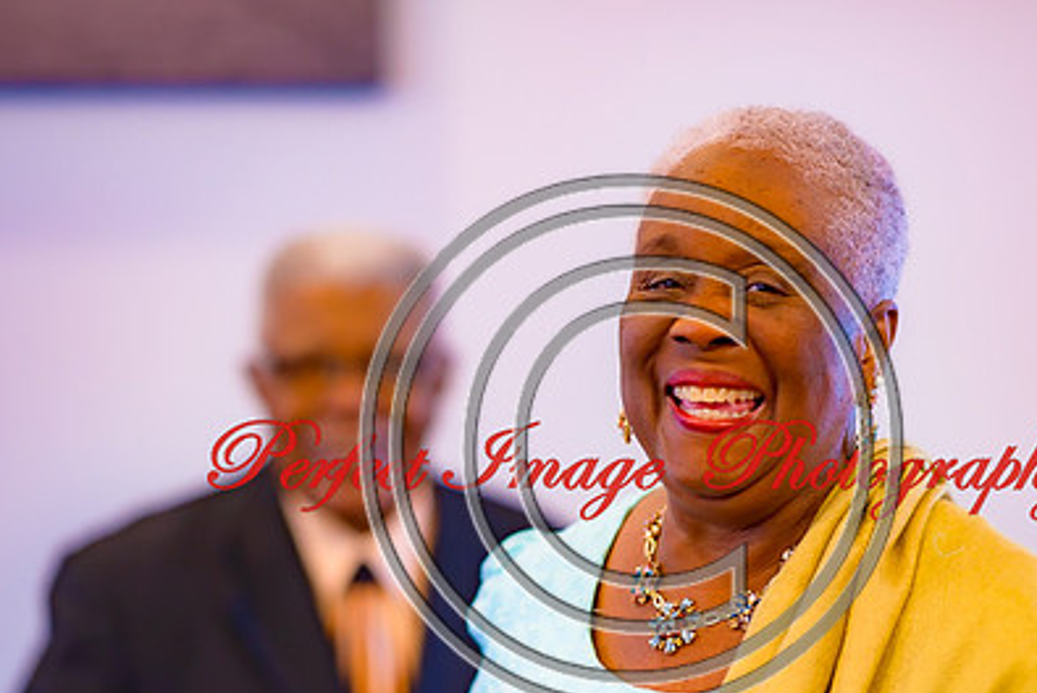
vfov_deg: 8.9
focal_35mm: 154
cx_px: 630
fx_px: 4439
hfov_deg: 13.3
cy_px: 463
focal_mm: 105
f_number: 1.8
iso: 400
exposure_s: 1/80
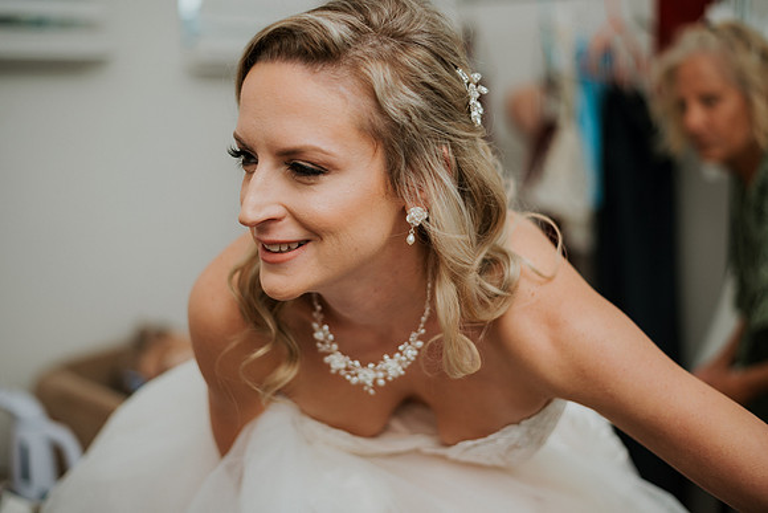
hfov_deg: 38.8
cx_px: 384
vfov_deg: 26.5
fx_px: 1090
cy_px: 256
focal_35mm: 51
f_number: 1.8
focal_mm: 50
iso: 200
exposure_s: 1/1000
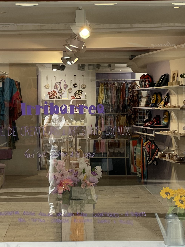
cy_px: 88
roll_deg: +1.0
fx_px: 563
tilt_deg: +1.4
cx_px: 66
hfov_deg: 18.6
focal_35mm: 79
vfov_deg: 24.6
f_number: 1.6
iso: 32
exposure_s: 1/670
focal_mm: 4.2
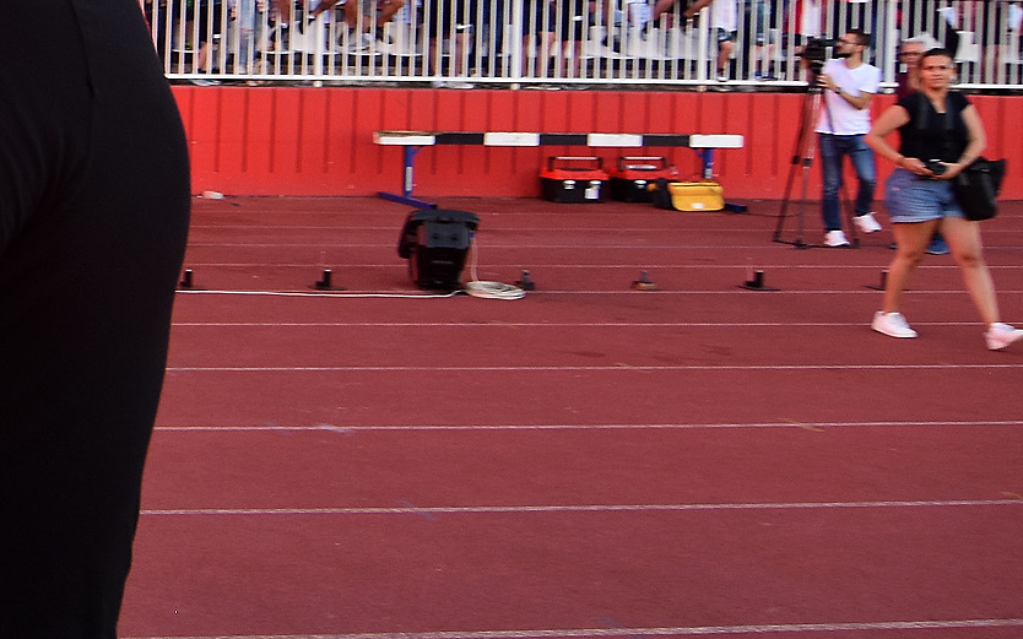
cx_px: -274
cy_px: 99
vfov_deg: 23.1
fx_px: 1533
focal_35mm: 55
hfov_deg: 30.1
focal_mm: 12
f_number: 4
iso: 400
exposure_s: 1/320
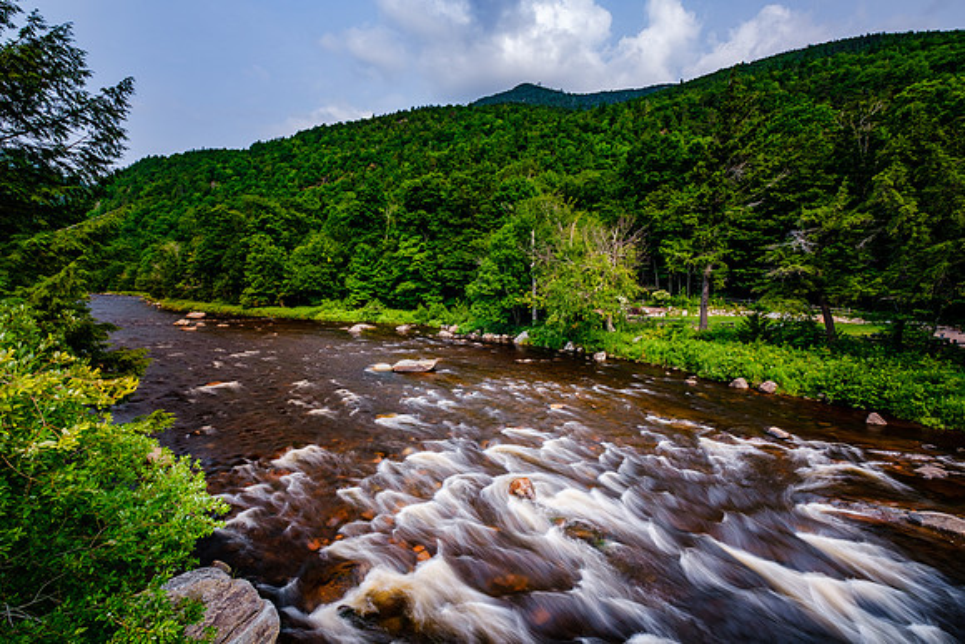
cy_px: 321
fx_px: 412
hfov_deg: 99.1
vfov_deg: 76.1
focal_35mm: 15
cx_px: 482
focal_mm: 10
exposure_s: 1
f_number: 8
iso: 160
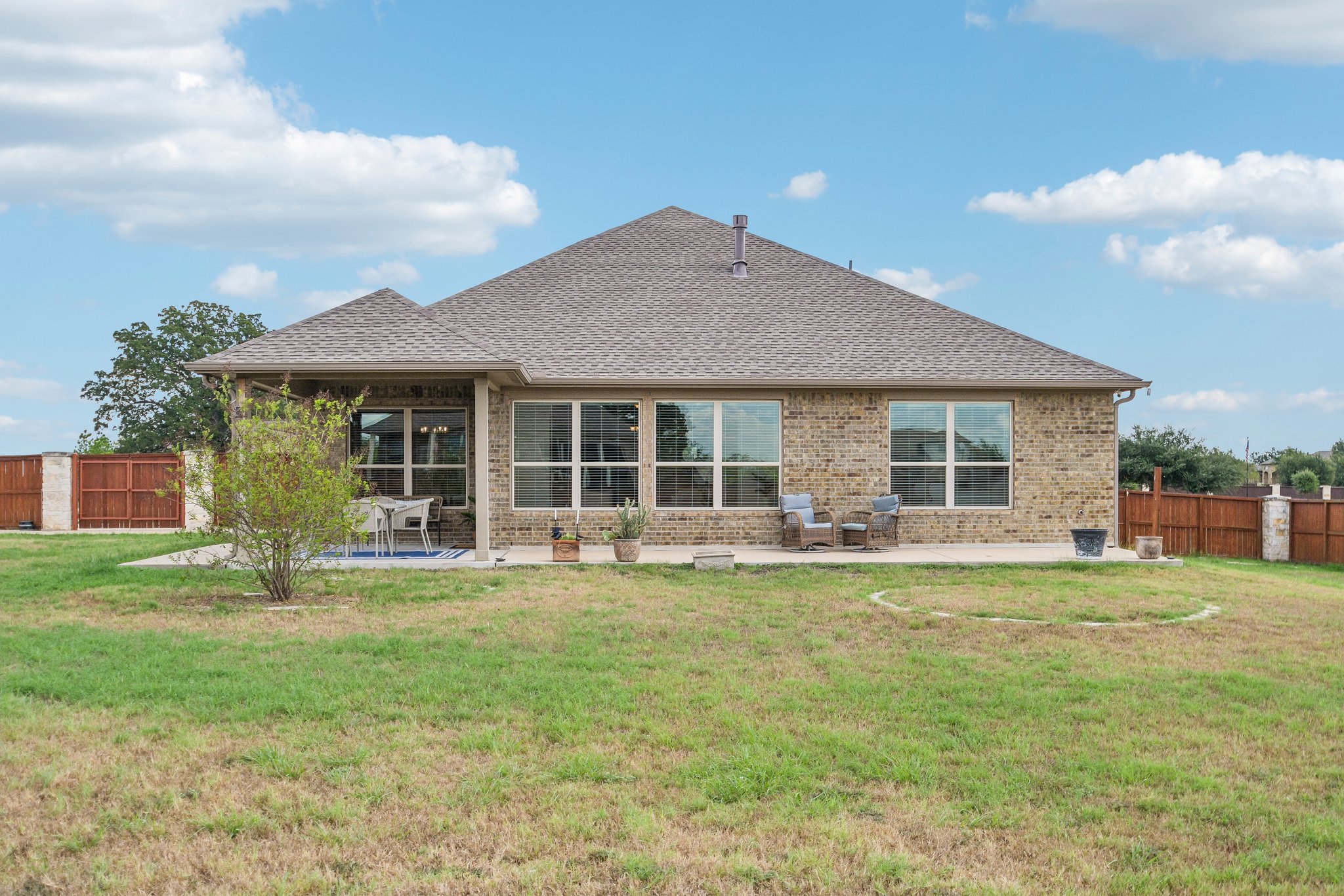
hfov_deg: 53.1
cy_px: 448
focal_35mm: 36
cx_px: 672
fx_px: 1344
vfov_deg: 36.9
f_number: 8
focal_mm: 24
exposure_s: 1/500
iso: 400
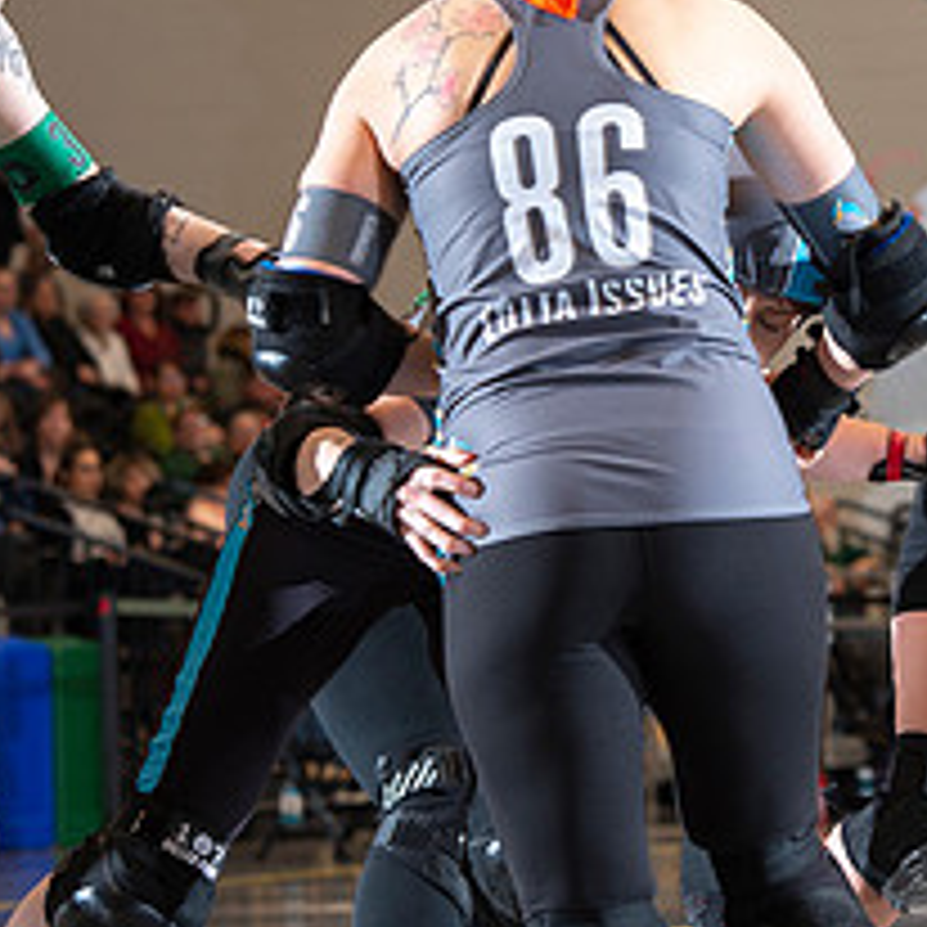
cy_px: 434
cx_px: 738
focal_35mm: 251
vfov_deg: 7.0
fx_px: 7605
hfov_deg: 7.0
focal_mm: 105
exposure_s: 1/160
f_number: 5.6
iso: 640
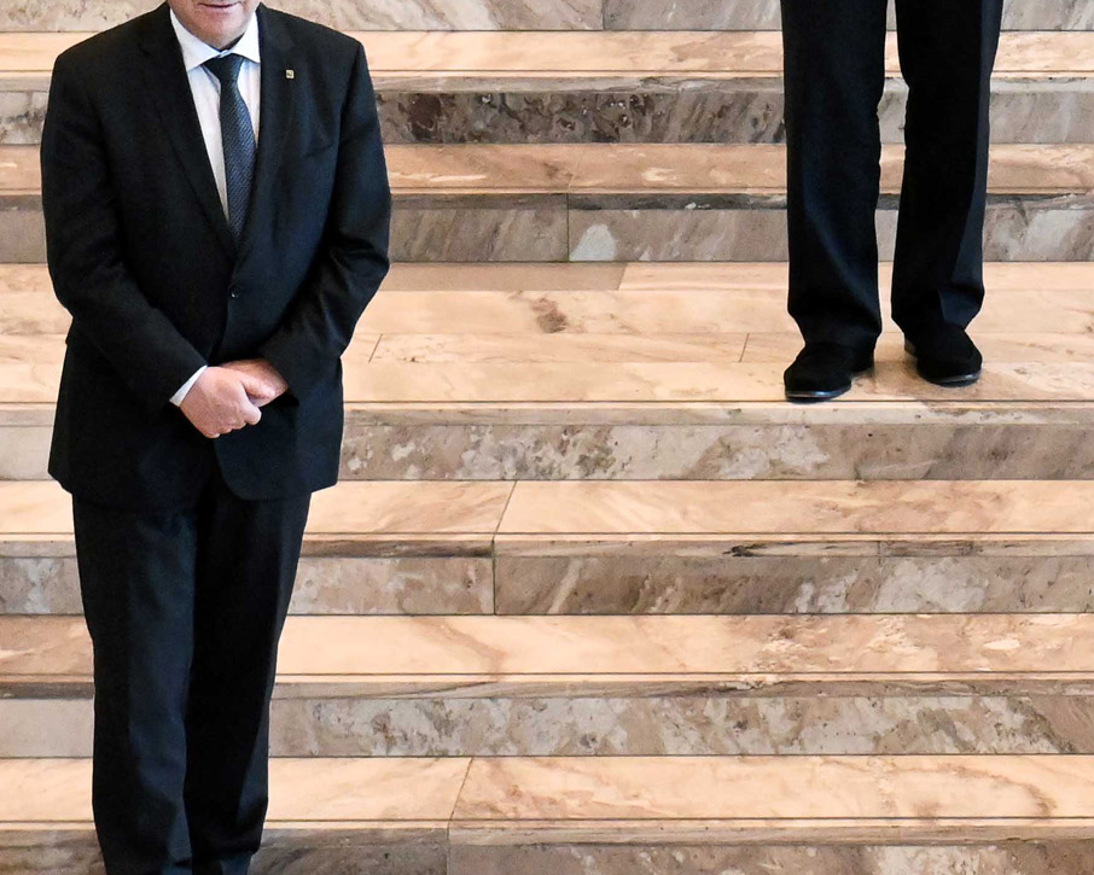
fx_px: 8322
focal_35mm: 257
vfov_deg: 6.0
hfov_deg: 7.4
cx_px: 1820
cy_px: -53
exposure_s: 1/80
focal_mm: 70
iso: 2500
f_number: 7.1
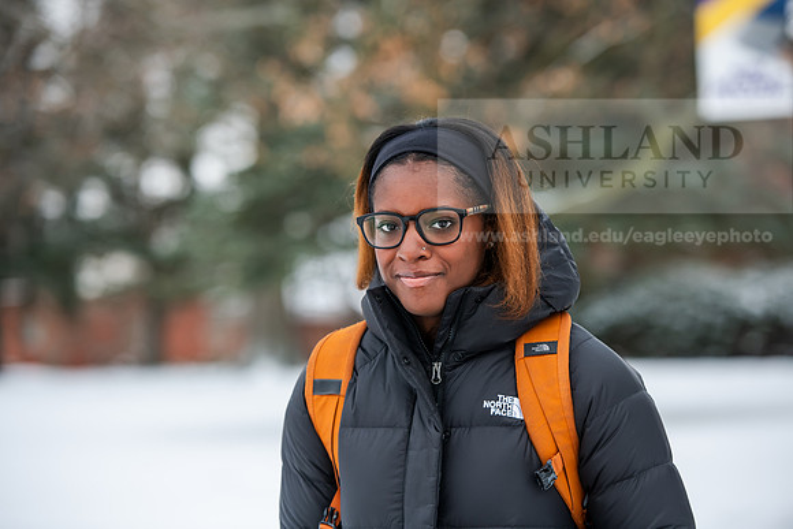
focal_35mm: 135
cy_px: 264
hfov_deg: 15.2
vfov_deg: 10.2
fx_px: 2974
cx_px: 396
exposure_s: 1/640
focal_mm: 135
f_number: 3.5
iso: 160
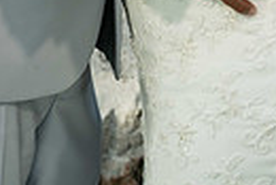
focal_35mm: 211
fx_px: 1619
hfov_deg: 9.7
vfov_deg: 6.2
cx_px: 74
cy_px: -283
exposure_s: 1/500
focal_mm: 61
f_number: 4.5
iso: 500
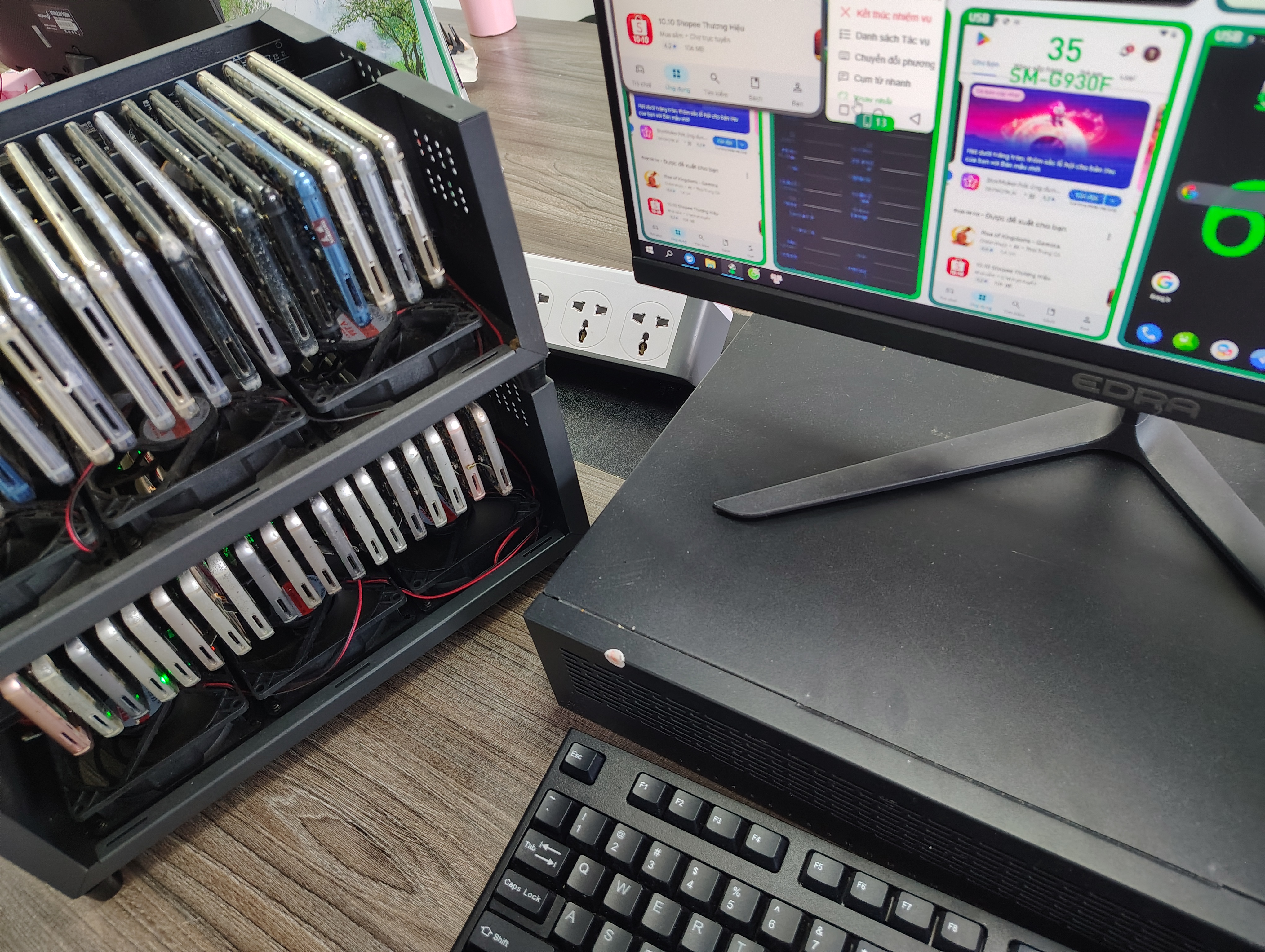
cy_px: 476
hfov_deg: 71.5
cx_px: 632
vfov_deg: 56.9
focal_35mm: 24
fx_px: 878
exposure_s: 1/50
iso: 1278
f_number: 1.8
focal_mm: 5.56
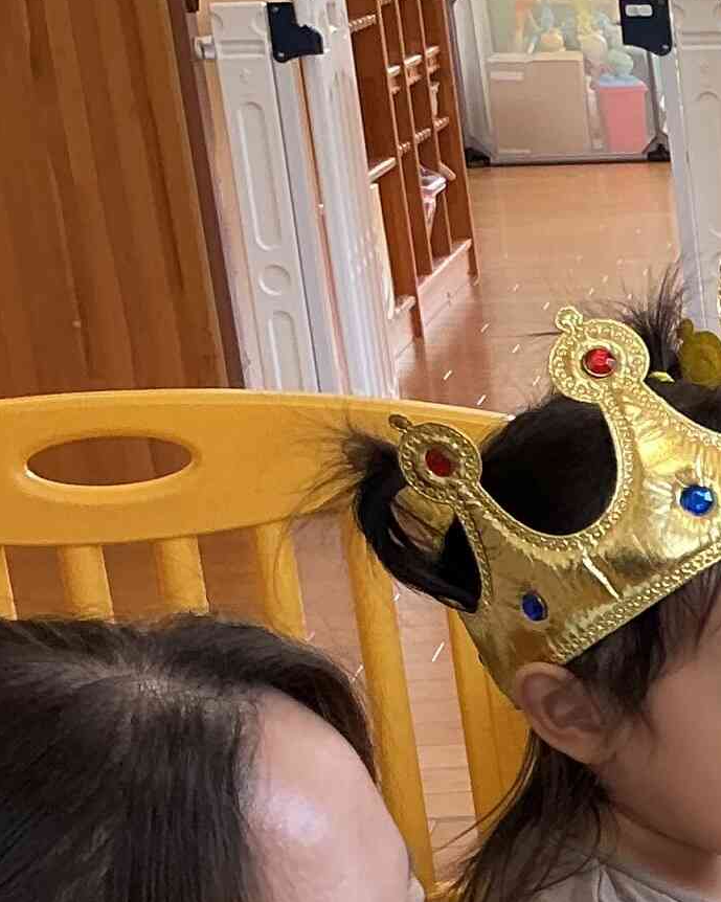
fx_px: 2829
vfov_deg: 17.8
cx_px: 1501
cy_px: 840
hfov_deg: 12.5
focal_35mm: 106
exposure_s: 1/60
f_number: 1.8
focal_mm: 3
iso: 40
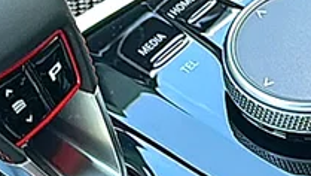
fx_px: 1354
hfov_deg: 13.1
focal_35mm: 164
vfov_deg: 7.4
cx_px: 232
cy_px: 195
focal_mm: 6.86
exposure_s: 1/70
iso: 64
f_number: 1.78
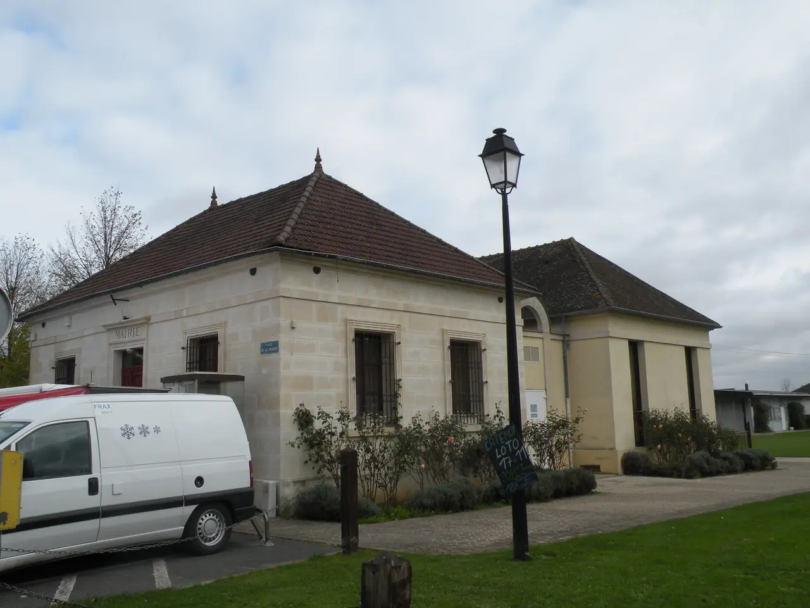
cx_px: 405
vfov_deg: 42.9
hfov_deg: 55.4
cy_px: 304
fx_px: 772
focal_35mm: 33
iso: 64
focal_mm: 5.8
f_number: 6.3
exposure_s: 1/210
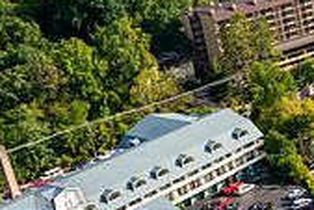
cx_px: 520
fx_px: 838
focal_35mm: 96
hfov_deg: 18.0
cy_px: 112
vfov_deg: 14.3
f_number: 8
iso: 100
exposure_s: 1/100
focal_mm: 28
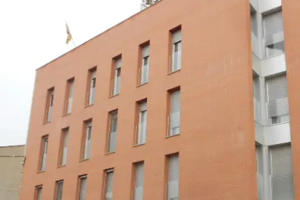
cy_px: 163
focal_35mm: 42
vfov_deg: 31.0
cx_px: 218
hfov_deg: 45.1
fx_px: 350
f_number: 3.2
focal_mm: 4.6
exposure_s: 1/80
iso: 80
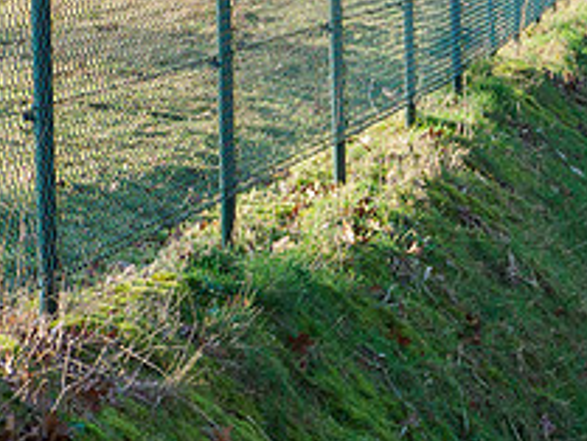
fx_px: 3953
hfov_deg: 8.4
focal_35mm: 233
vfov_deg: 6.4
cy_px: 281
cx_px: 736
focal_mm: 40
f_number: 9
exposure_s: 1/160
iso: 640
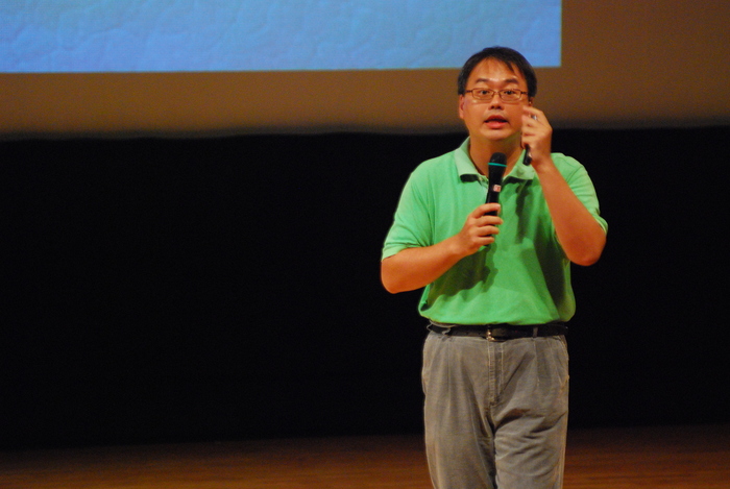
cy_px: 244
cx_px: 365
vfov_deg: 4.6
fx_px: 6092
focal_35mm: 300
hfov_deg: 6.9
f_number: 2.8
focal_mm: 200
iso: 1600
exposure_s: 1/60
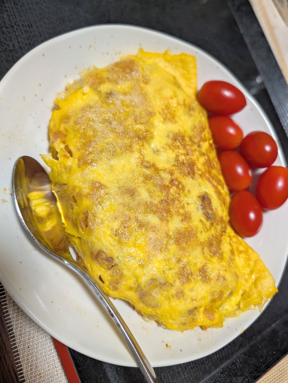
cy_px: 192
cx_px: 144
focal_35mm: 24
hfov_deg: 56.9
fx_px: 266
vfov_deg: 71.5
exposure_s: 1/83.6
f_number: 1.68
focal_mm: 6.9
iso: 611
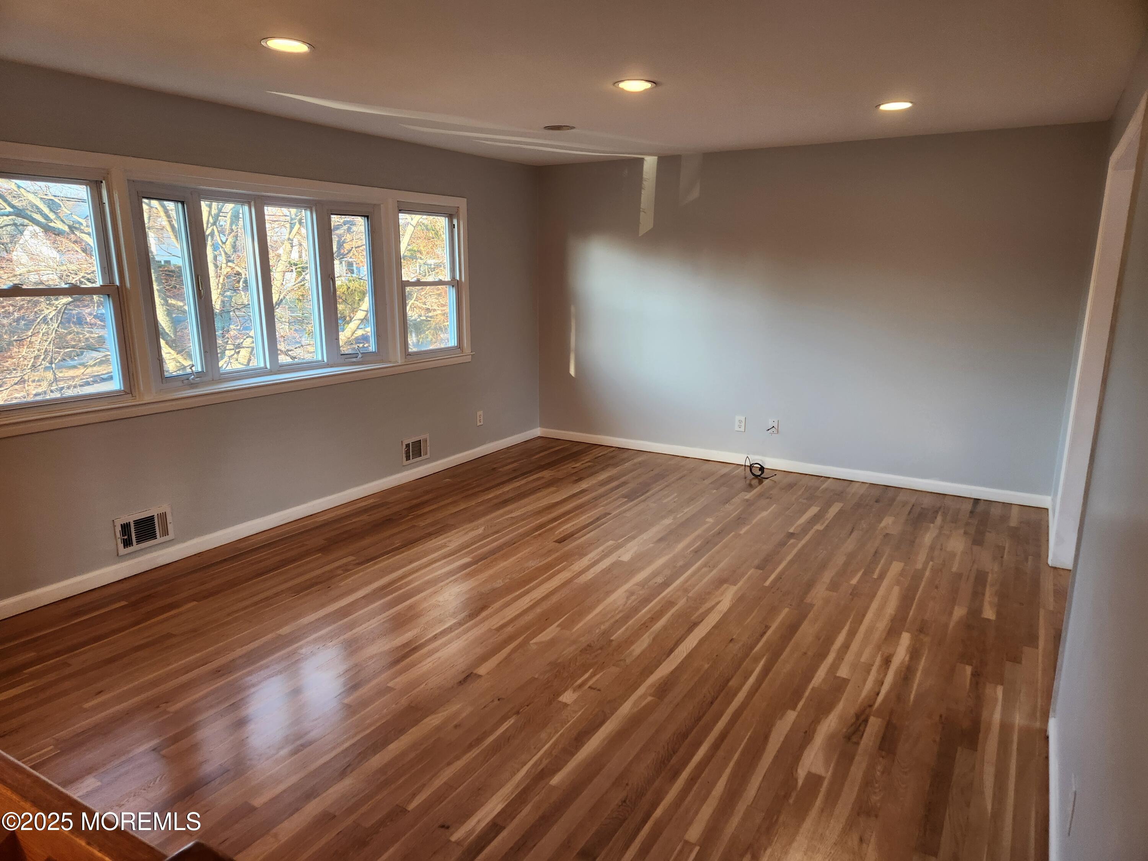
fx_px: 763
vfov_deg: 58.9
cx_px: 574
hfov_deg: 73.9
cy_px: 430
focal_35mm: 23
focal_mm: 5.4
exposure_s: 1/120
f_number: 1.8
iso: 125
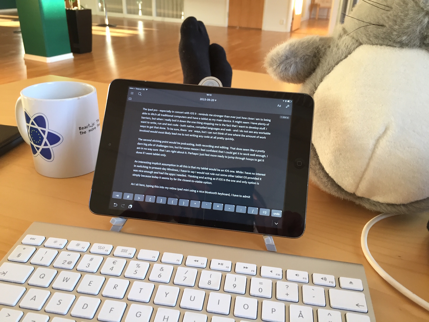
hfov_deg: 61.7
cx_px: 214
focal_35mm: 29
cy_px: 161
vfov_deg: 48.2
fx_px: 359
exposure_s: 1/33
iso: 50
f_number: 2.2
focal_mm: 4.15
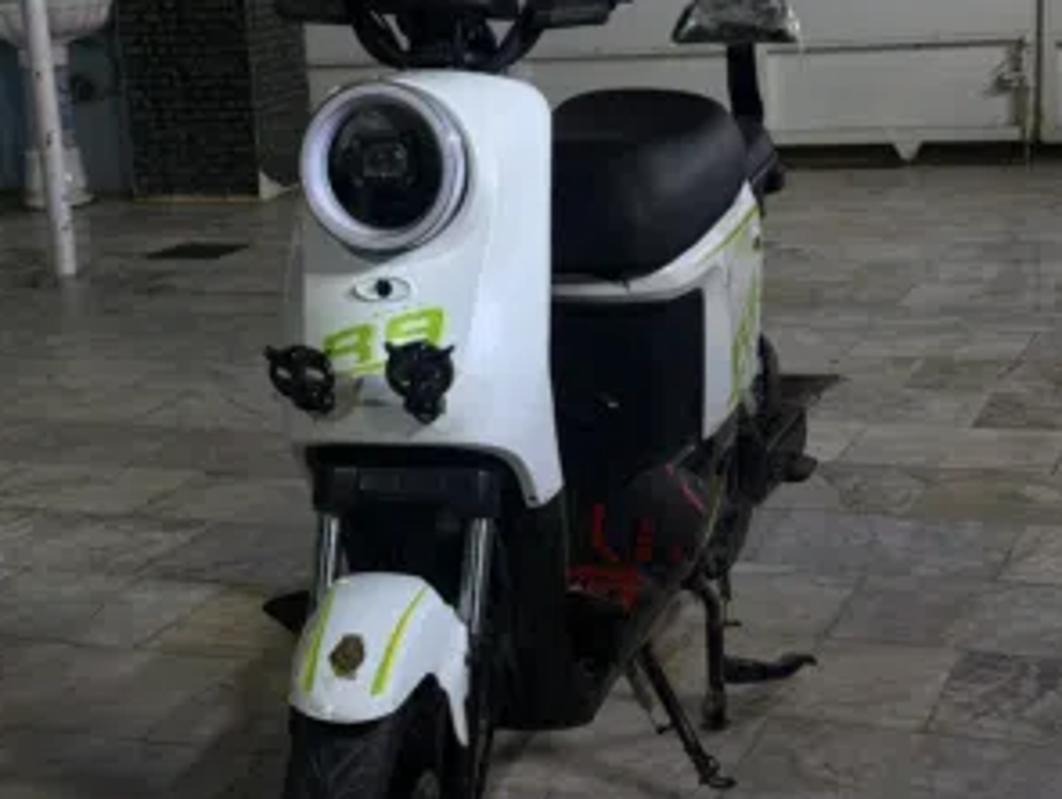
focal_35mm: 65
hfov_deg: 29.8
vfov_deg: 22.6
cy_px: 360
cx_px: 529
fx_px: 1997
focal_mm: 6.76
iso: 160
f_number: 1.78
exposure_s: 1/50
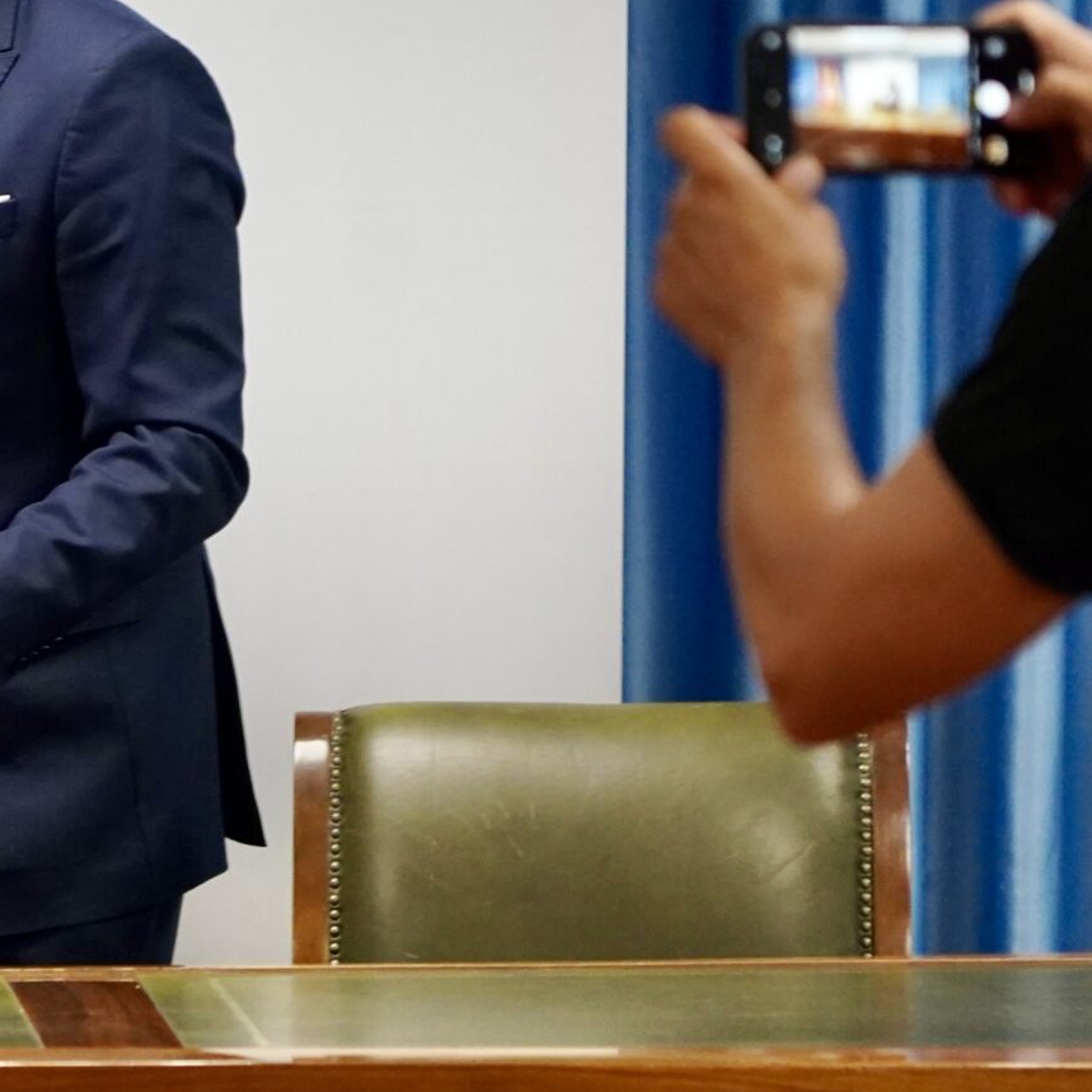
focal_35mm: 266
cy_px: 402
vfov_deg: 6.6
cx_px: 14
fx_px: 9494
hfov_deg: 6.6
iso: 4000
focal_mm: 105
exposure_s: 1/320
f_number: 4
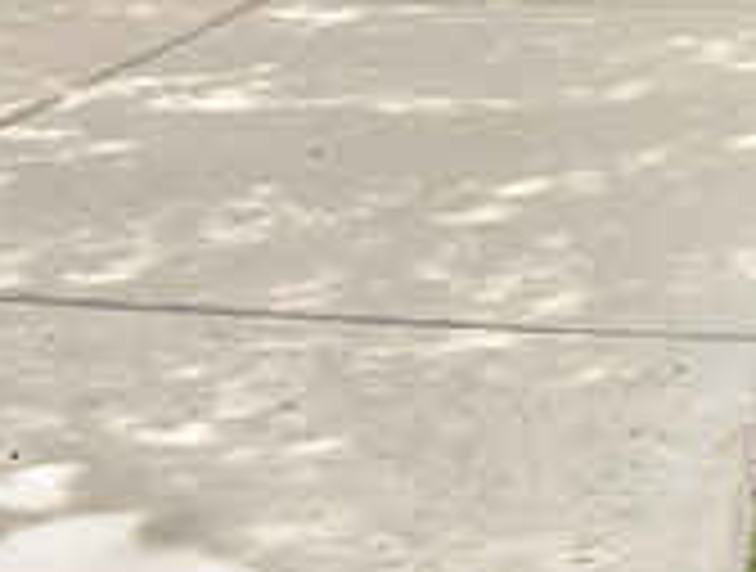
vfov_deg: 12.8
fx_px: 2409
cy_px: -297
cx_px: 1276
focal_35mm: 110
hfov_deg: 15.7
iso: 16
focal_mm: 3
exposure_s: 1/586
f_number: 1.8
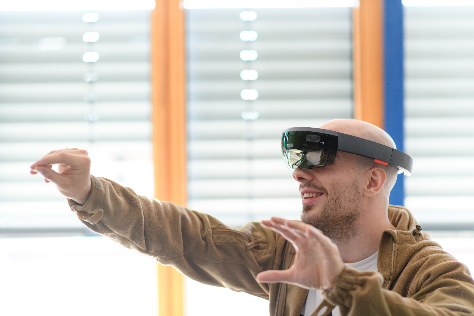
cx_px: 237
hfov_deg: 23.9
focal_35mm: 85
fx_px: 1119
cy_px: 158
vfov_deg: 16.1
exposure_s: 1/125
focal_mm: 85
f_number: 2
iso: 320
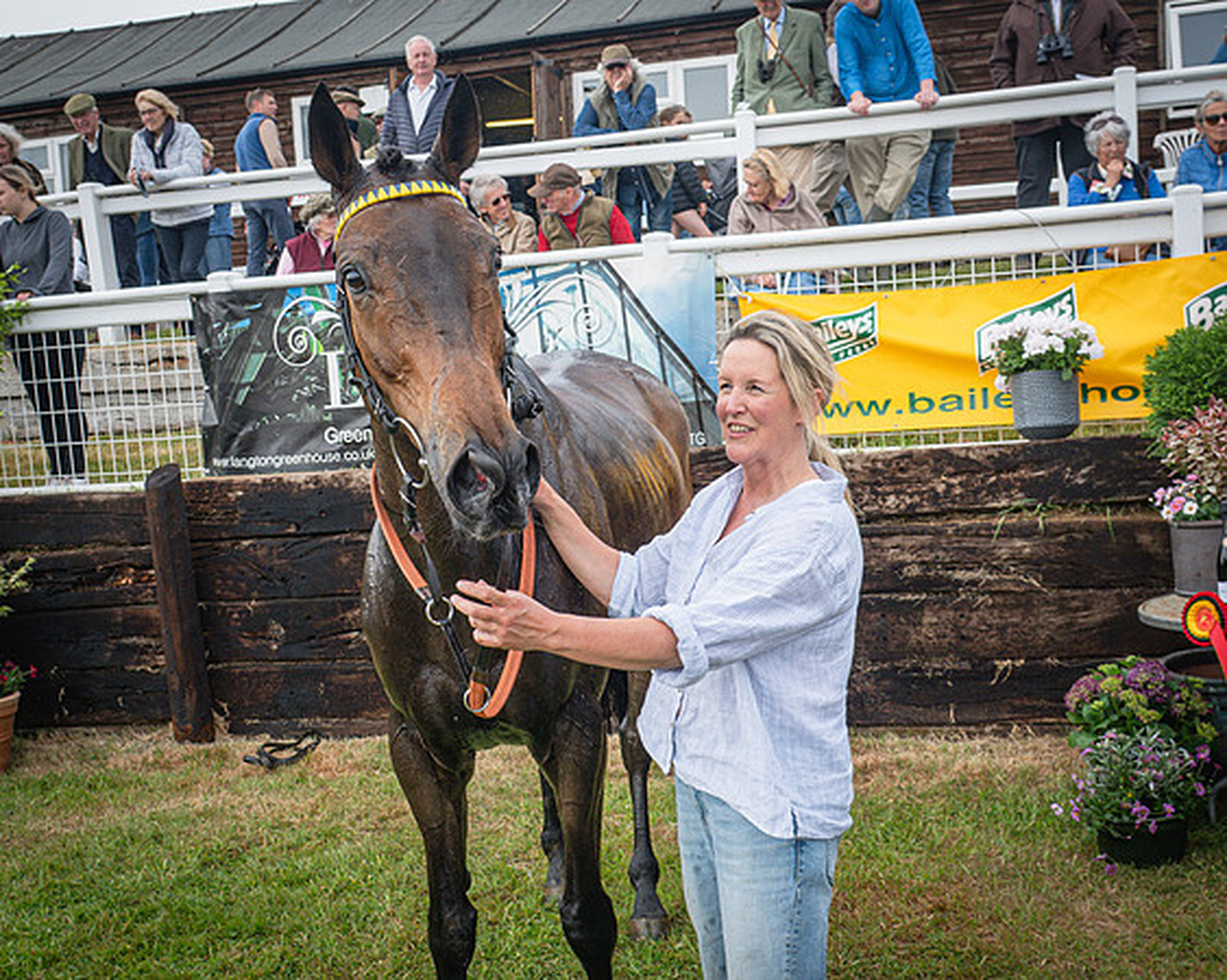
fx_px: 1473
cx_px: 569
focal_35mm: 41
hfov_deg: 45.2
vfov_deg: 36.8
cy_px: 490
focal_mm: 24
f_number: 5
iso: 400
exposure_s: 1/400
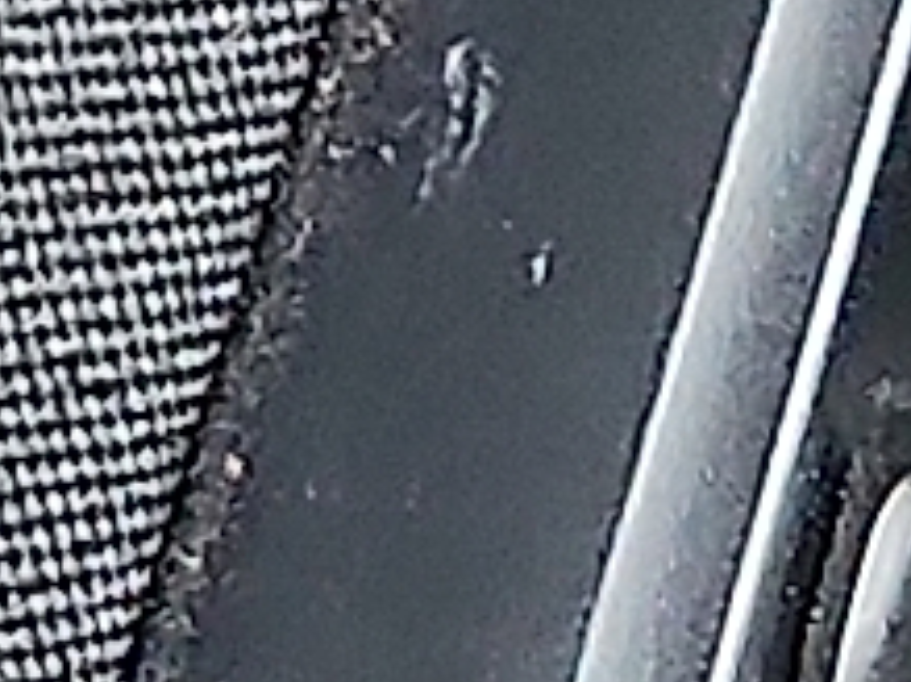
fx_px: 4419
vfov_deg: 8.6
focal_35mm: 168
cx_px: 1019
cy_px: -308
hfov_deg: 11.6
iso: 421
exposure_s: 1/50
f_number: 1.8
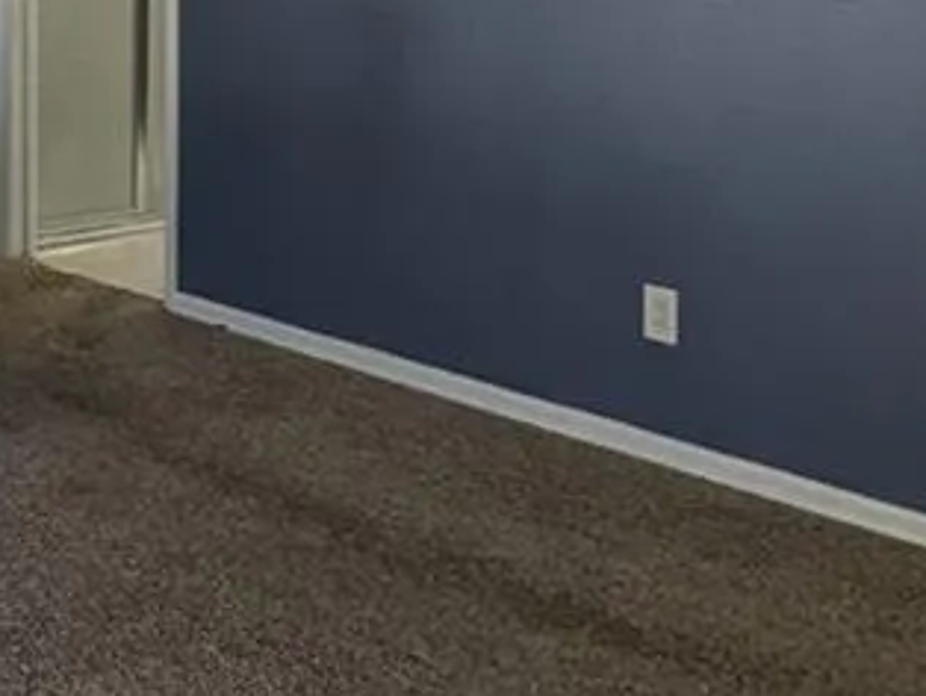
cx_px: -271
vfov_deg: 20.9
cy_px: -124
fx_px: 1767
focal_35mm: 66
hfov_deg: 25.4
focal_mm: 1.95
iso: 57
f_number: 2.2
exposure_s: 1/52.5
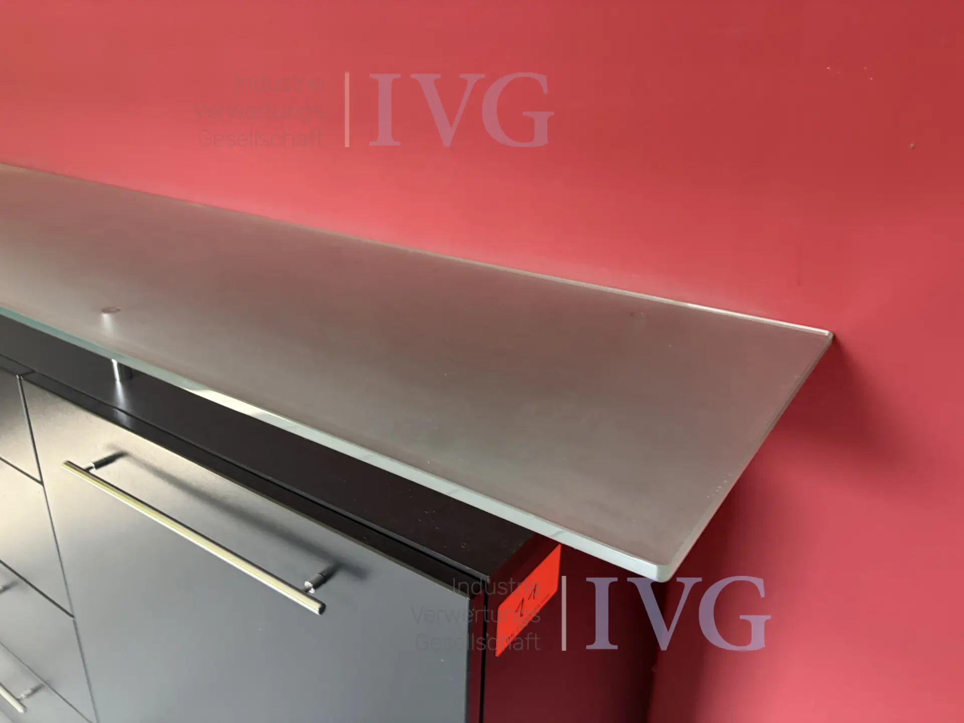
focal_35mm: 26
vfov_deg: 53.1
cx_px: 482
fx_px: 724
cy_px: 362
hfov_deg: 67.3
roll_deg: +2.2
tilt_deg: -21.9
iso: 250
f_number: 1.6
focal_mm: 5.96
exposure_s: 1/60
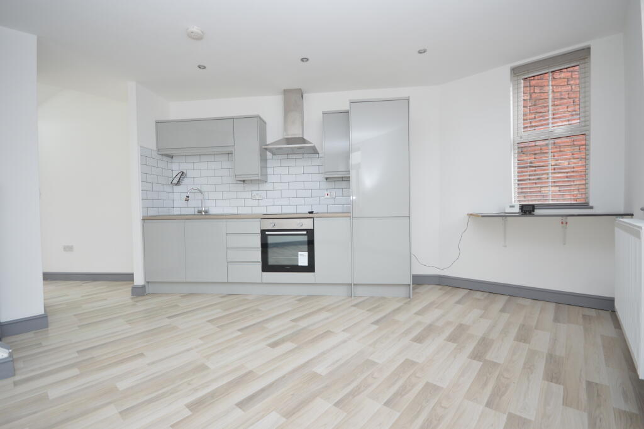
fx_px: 268
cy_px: 214
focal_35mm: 15
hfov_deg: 100.4
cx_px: 322
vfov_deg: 77.2
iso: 400
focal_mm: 10
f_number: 5
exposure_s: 1/100
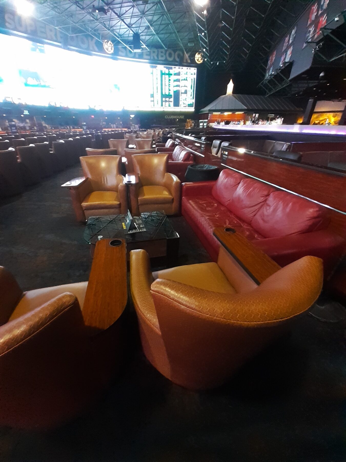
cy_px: 231
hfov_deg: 89.9
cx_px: 173
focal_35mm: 13
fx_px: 173
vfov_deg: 106.2
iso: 400
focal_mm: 1.13
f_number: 2.2
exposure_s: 1/20
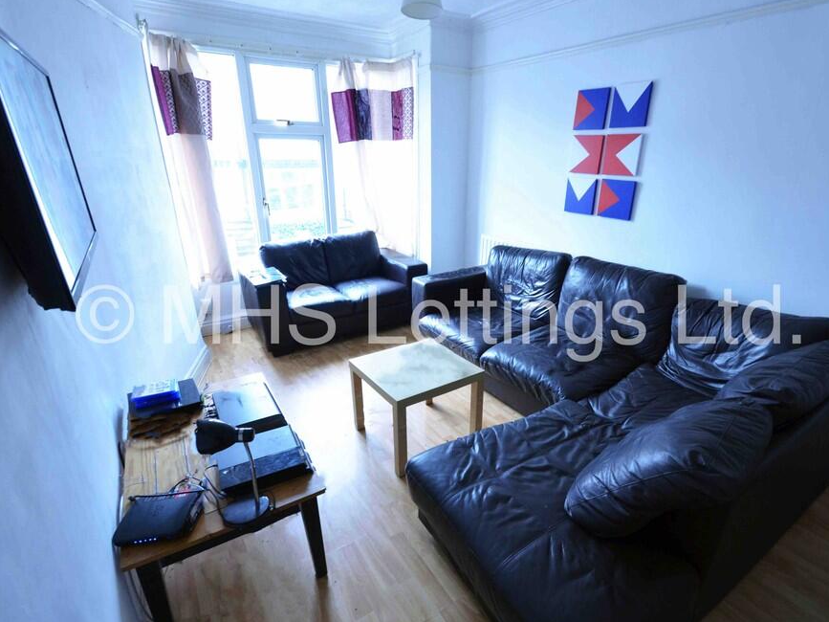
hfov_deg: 90.9
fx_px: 407
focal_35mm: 17
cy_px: 313
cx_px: 442
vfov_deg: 74.7
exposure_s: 1/8
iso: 1000
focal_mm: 10
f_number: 5
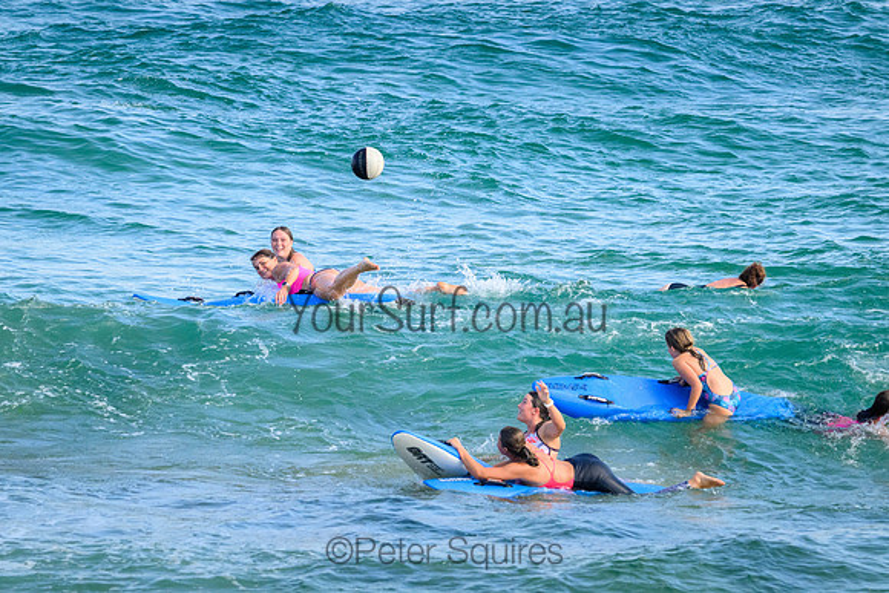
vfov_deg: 3.3
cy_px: 296
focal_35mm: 420
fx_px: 10374
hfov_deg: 4.9
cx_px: 444
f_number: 11
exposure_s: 1/2000
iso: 2800
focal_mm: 420
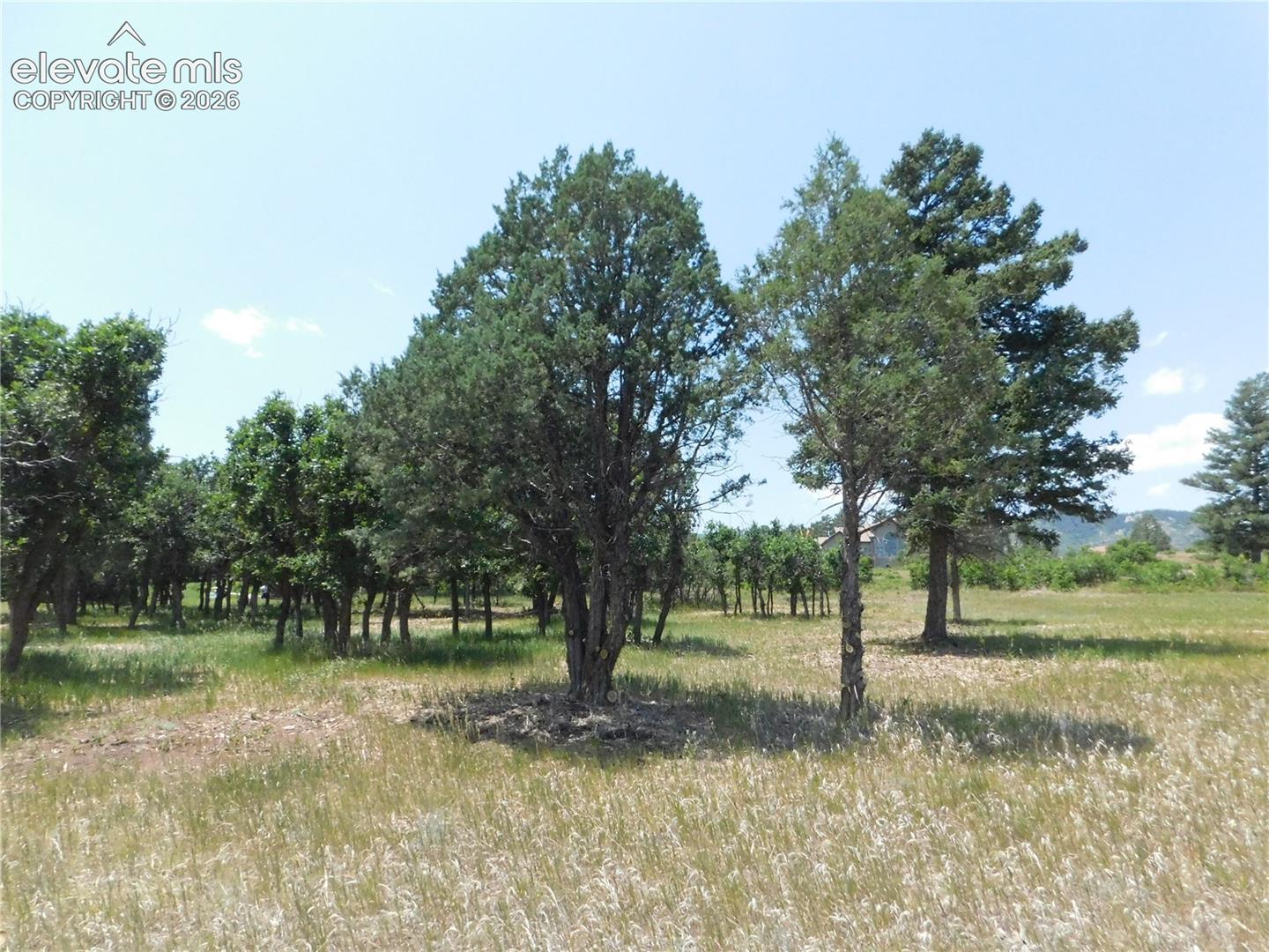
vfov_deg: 58.9
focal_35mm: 23
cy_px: 476
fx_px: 843
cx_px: 634
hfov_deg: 73.9
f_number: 6
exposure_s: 1/1500
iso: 800
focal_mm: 4
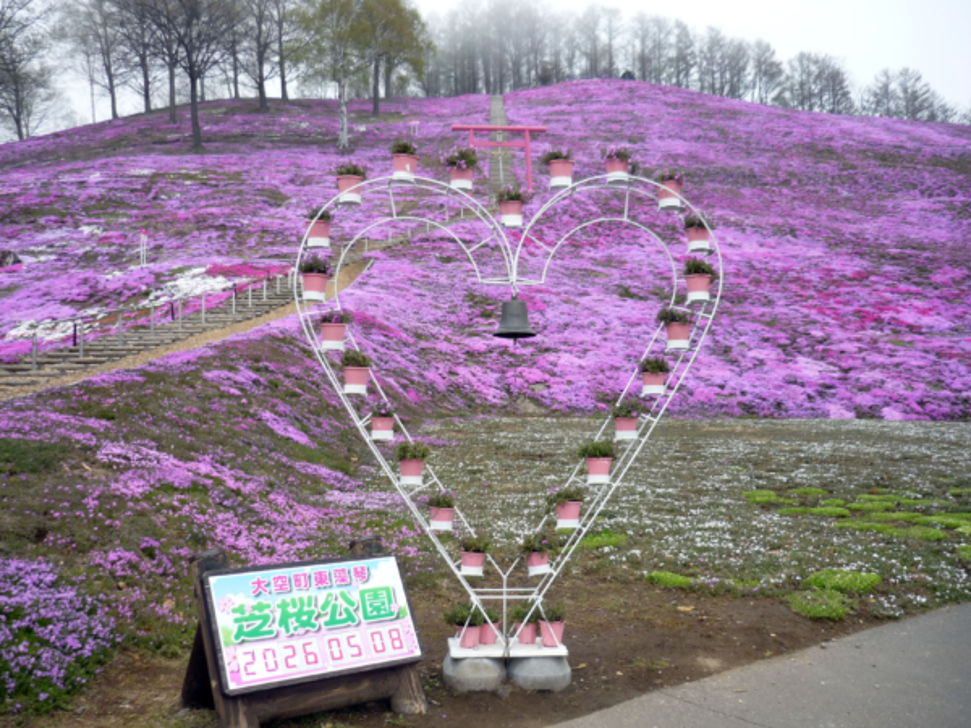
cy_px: 364
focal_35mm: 33
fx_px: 926
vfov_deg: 42.9
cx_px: 486
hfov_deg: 55.4
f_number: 2.8
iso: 100
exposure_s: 1/125
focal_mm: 5.5
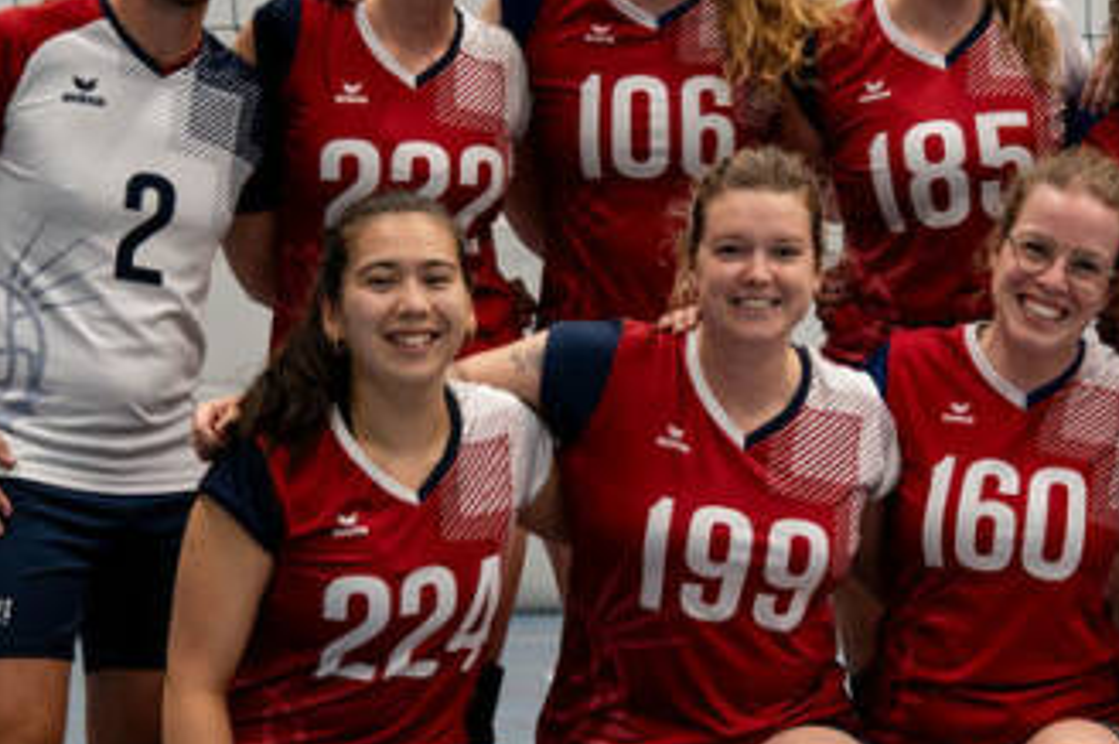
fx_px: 4099
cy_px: 513
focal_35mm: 132
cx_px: 698
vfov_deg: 10.4
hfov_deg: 15.5
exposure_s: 1/100
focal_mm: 50
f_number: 4
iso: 250
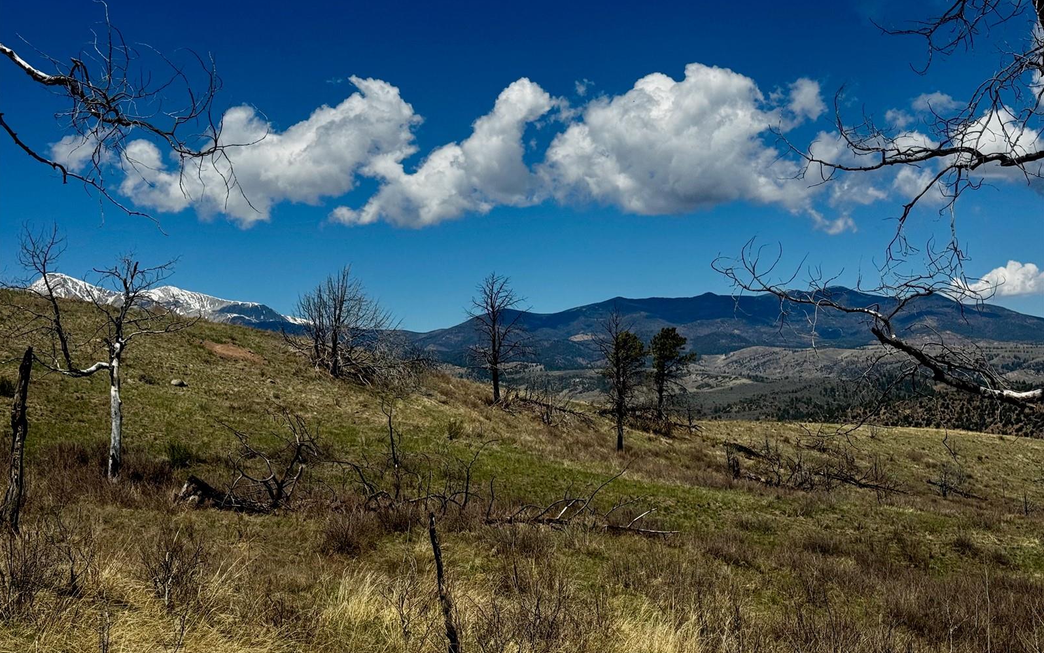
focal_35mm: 51
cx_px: 521
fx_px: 1451
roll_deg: +2.2
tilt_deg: +1.1
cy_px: 349
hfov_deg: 39.6
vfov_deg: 25.3
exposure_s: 1/7937
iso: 64
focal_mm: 6.76
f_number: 1.78
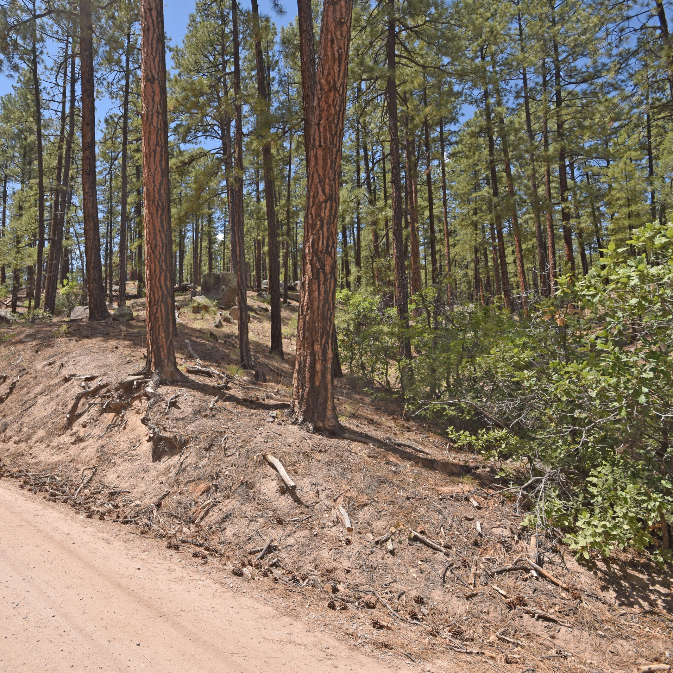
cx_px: 239
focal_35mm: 20
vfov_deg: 74.8
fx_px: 440
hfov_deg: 73.1
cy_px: 323
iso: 100
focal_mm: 10
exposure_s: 1/200
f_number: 9
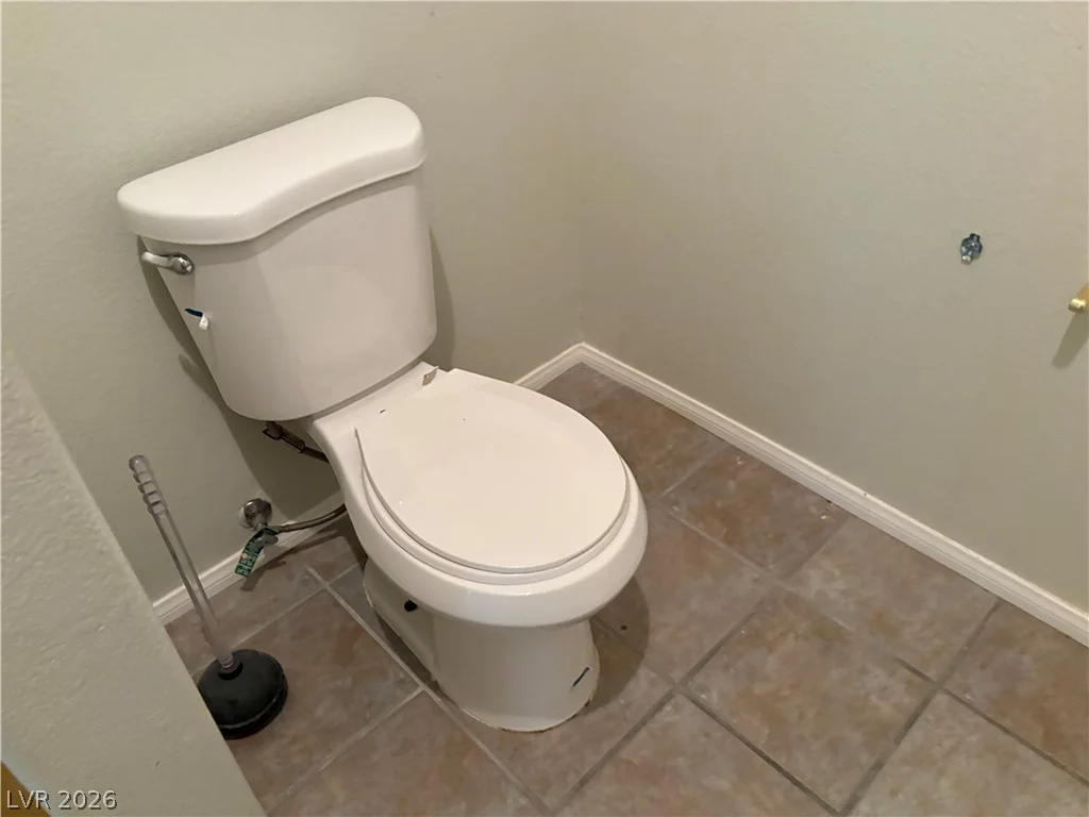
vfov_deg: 53.1
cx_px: 544
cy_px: 408
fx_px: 818
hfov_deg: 67.3
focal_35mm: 26
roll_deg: +4.6
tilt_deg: -41.0
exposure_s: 1/40
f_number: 1.6
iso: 500
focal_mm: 5.96
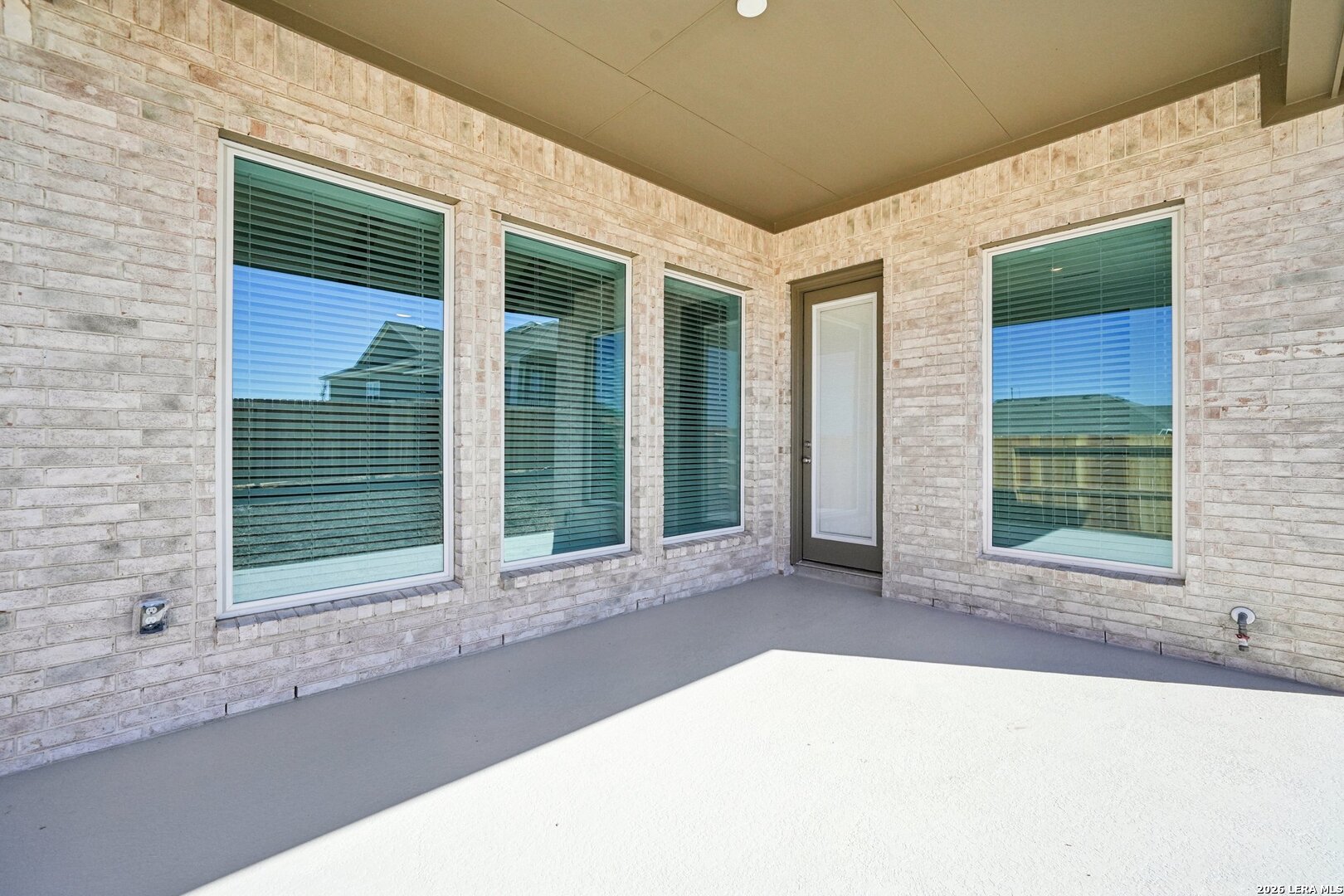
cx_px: 672
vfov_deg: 77.3
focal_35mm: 15
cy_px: 448
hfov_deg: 100.4
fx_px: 560
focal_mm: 15
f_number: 8
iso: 800
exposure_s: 1/1250
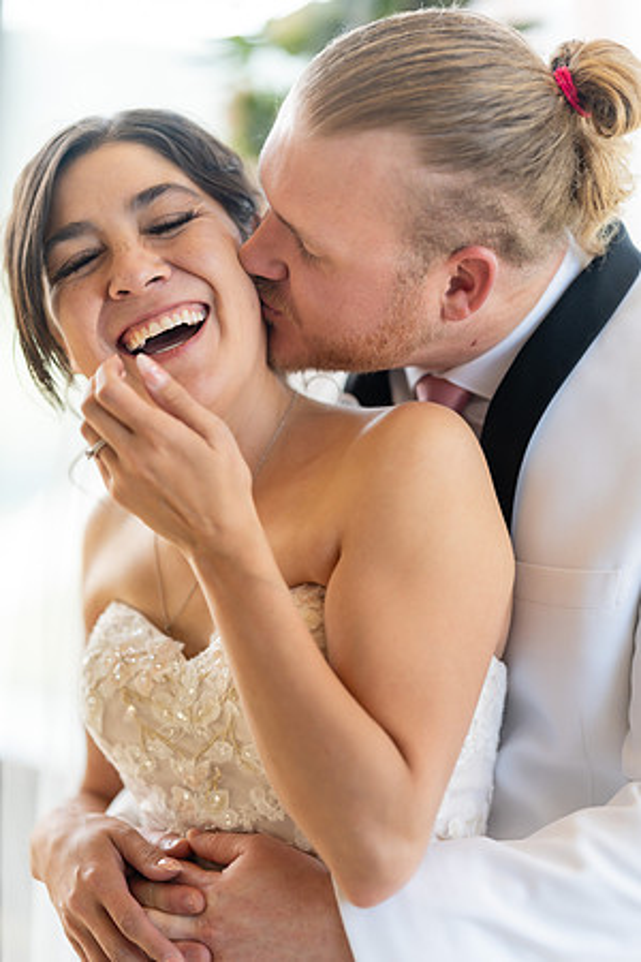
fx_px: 2270
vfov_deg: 23.9
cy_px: 481
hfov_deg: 16.1
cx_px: 320
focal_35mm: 85
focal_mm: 85
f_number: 1.4
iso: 125
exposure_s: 1/250
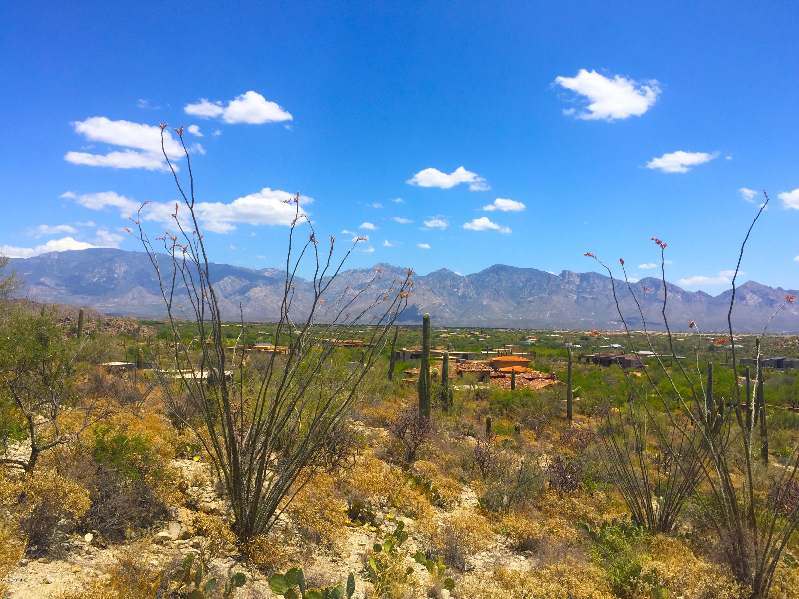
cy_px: 300
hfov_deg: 61.7
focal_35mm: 29
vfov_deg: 48.2
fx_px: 669
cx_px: 400
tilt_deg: -1.3
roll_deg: -1.4
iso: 32
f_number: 2.2
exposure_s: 1/2475
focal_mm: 4.15
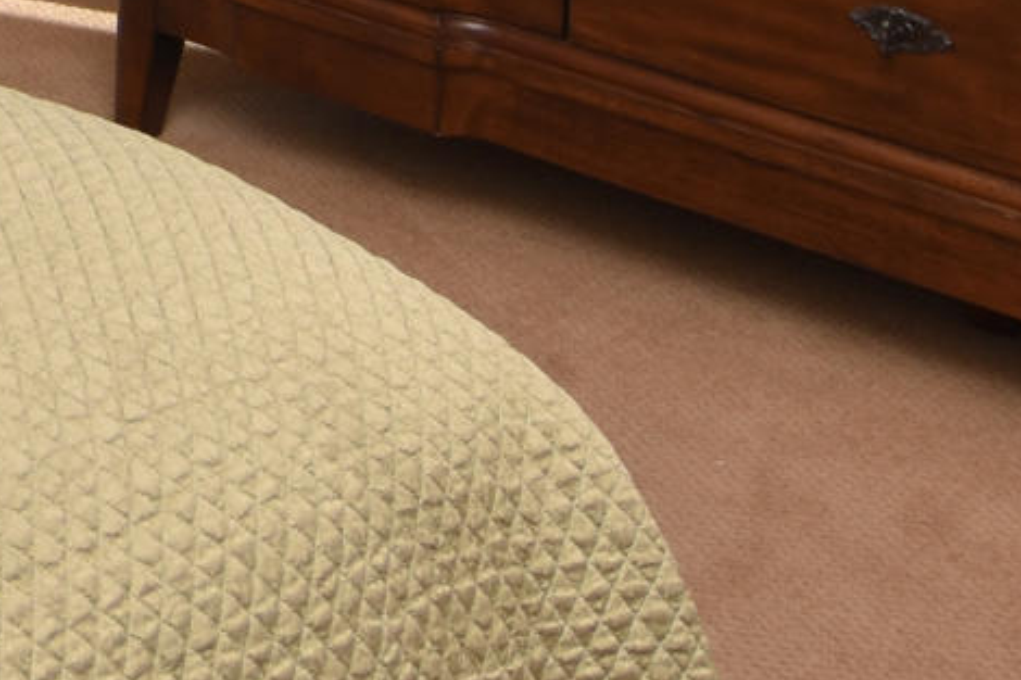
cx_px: -1101
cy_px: -1123
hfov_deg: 14.4
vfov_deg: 9.9
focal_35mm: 115
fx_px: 3260
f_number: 6.3
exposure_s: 1/160
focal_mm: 12
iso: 100
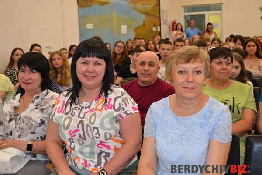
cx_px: 131
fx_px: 349
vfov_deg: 28.1
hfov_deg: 41.1
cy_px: 88
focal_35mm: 48
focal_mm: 32
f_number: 4.8
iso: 1400
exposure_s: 1/60
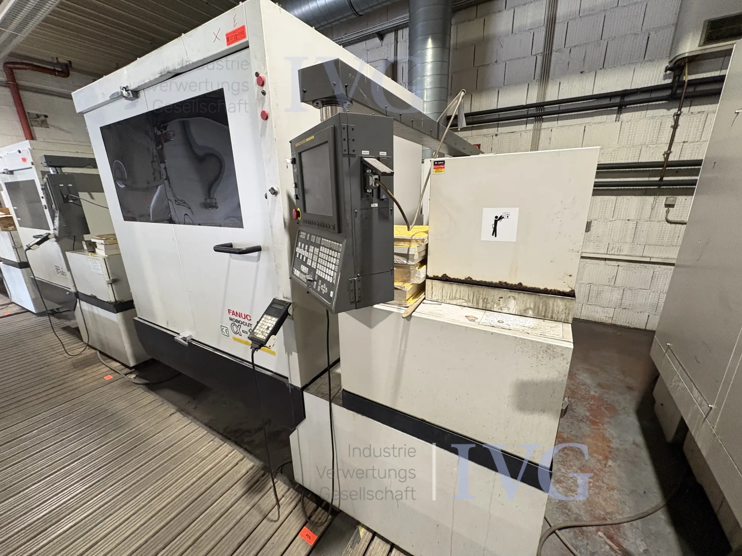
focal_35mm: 14
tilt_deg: -14.9
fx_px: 300
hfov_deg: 102.1
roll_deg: +1.8
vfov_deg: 85.7
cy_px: 278
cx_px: 371
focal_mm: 2.22
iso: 250
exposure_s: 1/50
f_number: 2.2
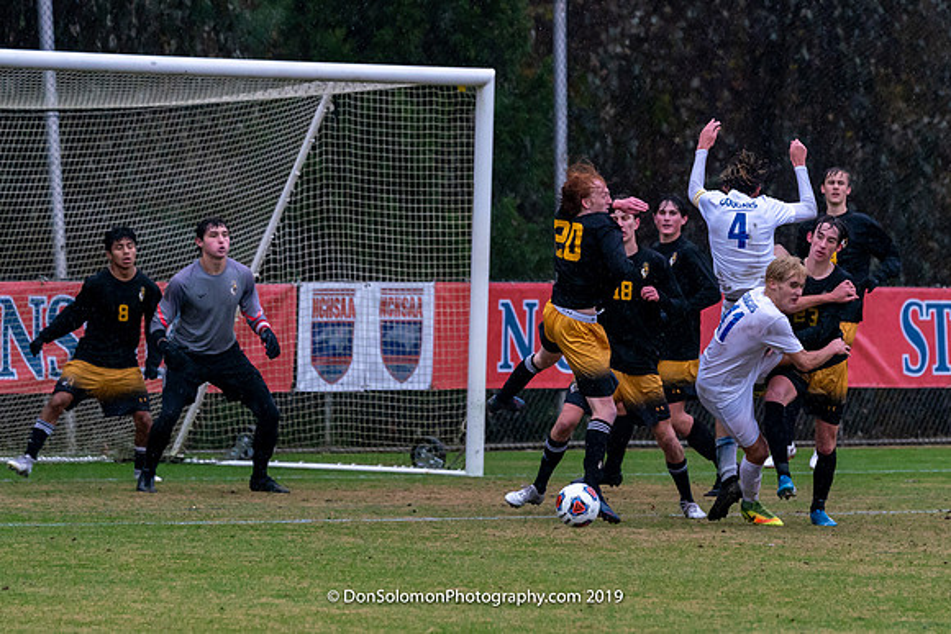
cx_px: 670
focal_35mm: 371
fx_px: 9799
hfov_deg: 5.6
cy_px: 238
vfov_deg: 3.7
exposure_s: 1/1000
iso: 3200
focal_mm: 247
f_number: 5.6
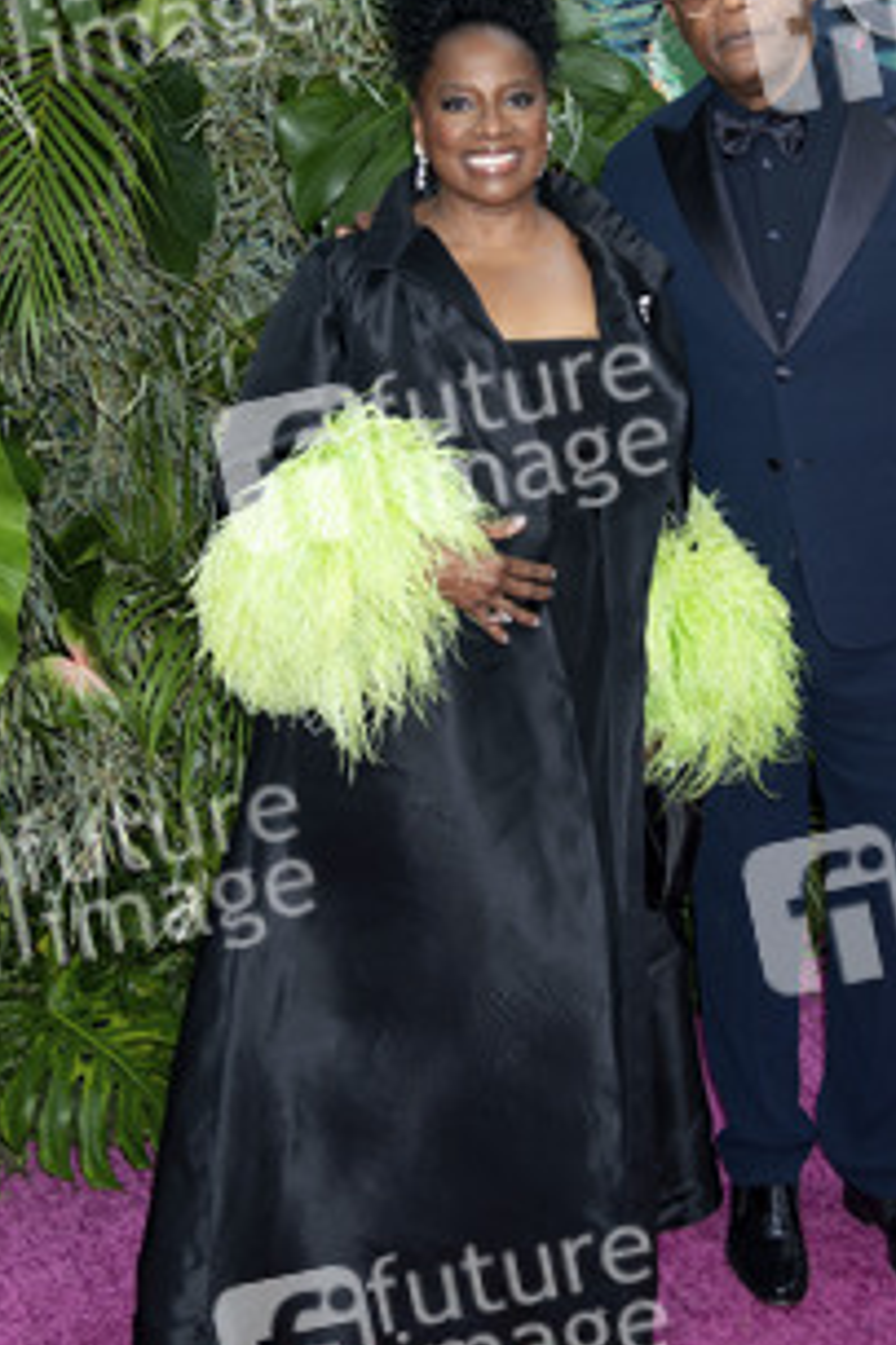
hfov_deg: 31.7
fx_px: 1570
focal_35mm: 42
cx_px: 572
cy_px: 670
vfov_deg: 46.4
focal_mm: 32
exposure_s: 1/200
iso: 400
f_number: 4.5
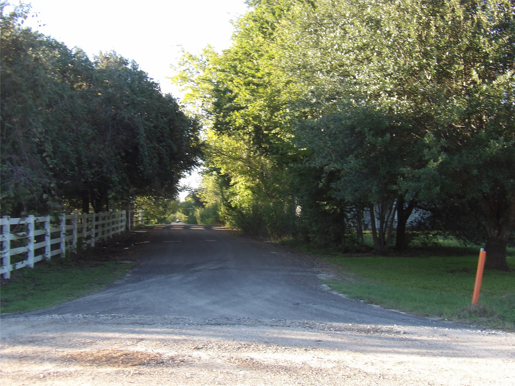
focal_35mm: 46
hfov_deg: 41.2
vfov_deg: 31.5
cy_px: 193
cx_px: 258
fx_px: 684
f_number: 3.8
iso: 100
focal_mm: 8.2
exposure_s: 1/82
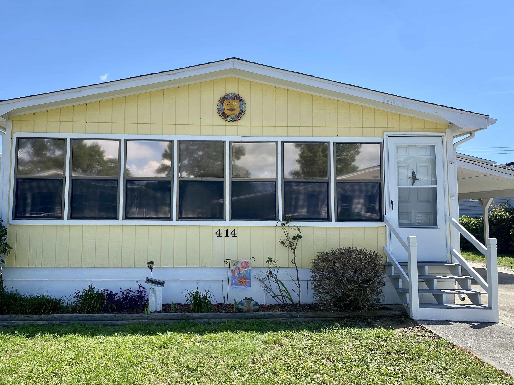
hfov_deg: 58.1
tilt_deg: +4.7
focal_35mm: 31
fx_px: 460
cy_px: 180
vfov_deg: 45.4
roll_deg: -0.7
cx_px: 222
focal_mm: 4.25
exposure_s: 1/2410
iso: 32
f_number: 1.8
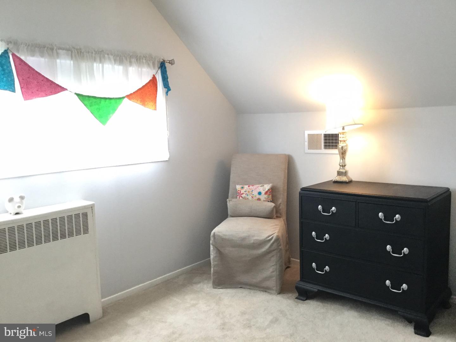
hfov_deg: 58.4
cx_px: 228
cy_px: 171
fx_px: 408
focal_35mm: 31
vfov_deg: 45.4
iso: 125
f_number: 2.4
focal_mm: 3.3
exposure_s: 1/30
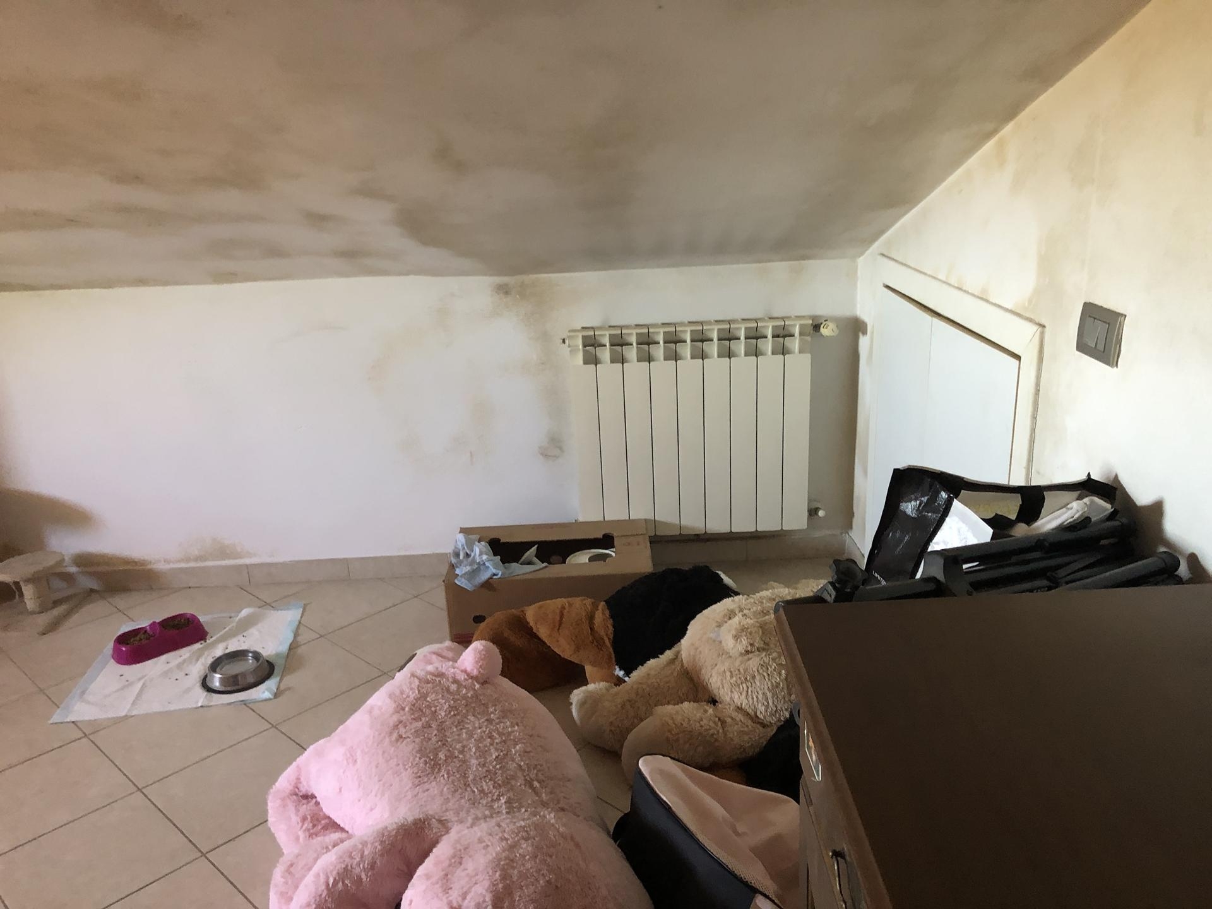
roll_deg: +3.0
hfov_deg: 63.4
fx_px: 980
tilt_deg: -21.0
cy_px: 454
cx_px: 606
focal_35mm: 28
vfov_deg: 49.7
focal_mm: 4
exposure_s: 1/14
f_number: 1.8
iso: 100
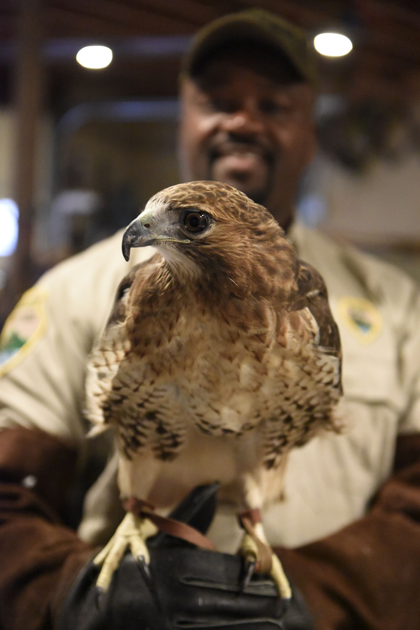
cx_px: 210
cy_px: 315
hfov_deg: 23.4
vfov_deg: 34.5
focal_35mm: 58
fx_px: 1014
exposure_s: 1/320
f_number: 3.2
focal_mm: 58
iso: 12800
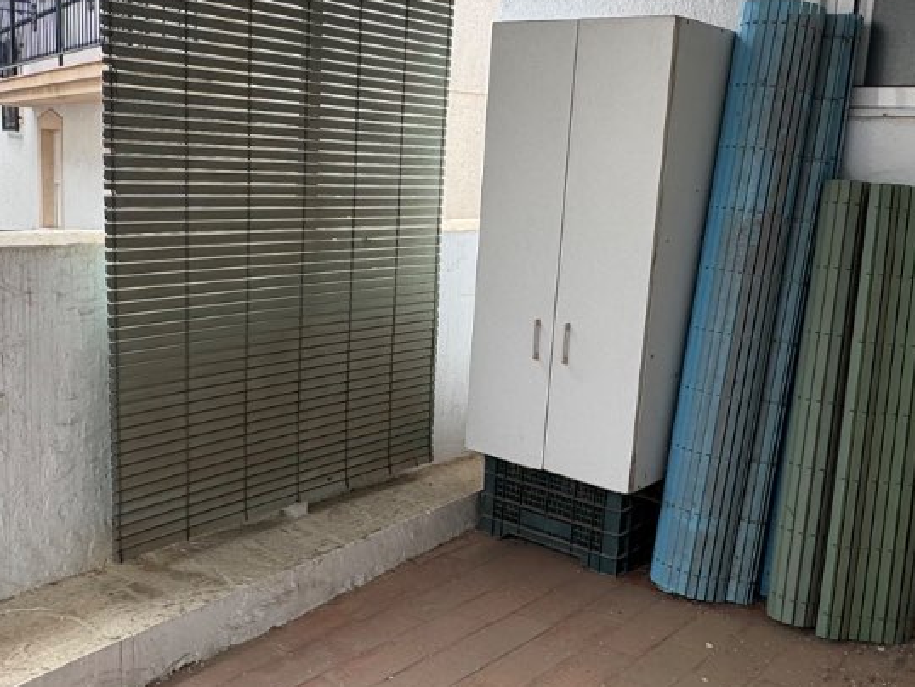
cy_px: 360
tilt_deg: -9.3
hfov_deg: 47.8
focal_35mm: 39
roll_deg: -2.3
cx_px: 458
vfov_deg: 36.8
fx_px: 1031
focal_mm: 2.22
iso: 40
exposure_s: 1/277
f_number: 2.2
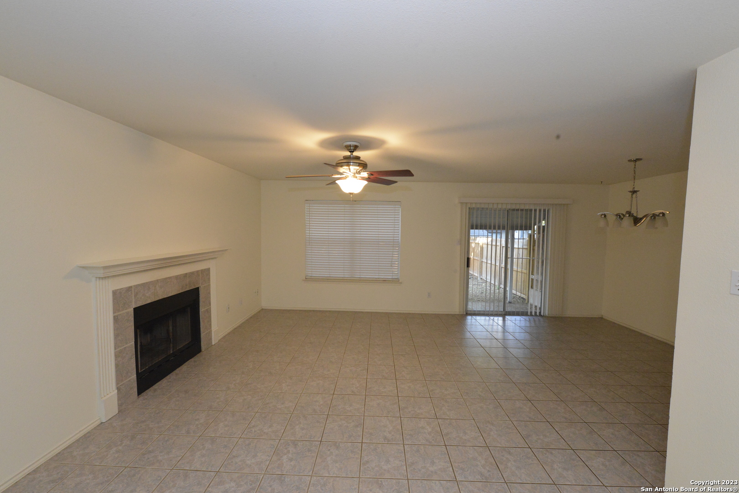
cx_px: 370
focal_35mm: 14
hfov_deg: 104.3
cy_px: 246
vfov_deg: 81.2
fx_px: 287
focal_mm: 14
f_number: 11
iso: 6400
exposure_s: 1/60
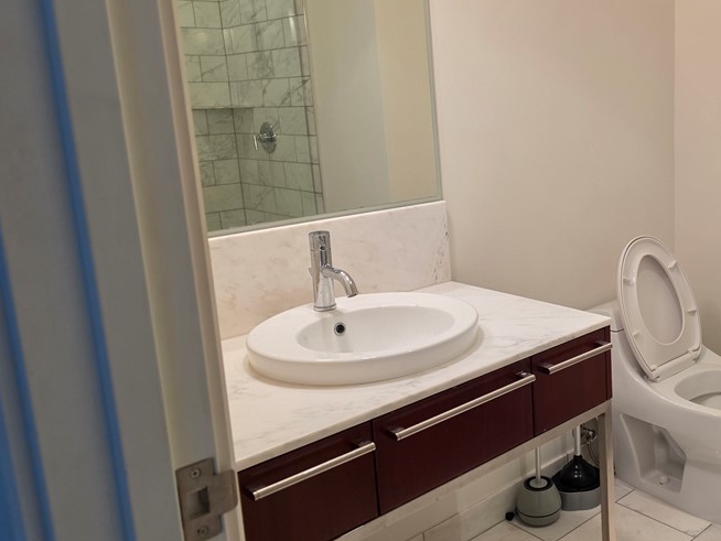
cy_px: 238
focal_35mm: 36
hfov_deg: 48.9
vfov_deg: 39.6
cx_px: 557
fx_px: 750
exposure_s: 1/120
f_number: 1.7
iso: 320
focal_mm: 6.3
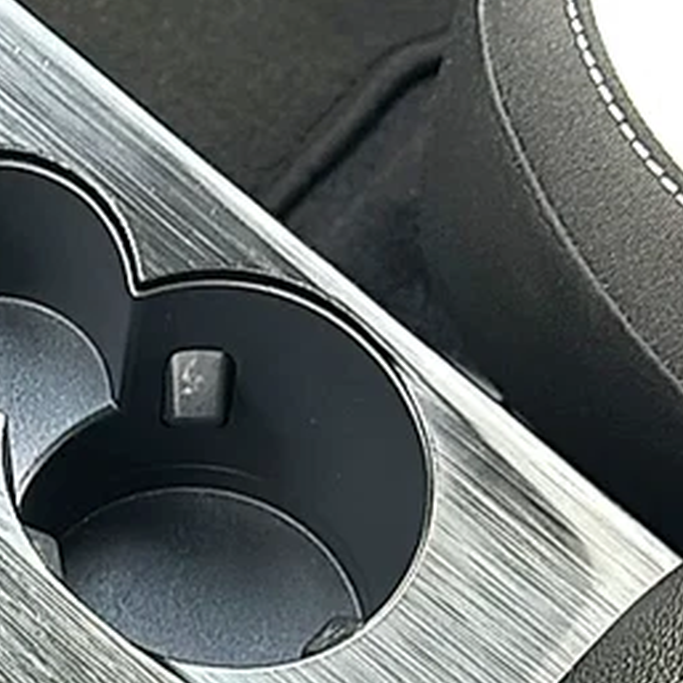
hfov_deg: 16.5
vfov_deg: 17.2
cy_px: 456
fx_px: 2255
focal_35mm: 101
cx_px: -151
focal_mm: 6.86
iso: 64
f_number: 1.78
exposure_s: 1/83
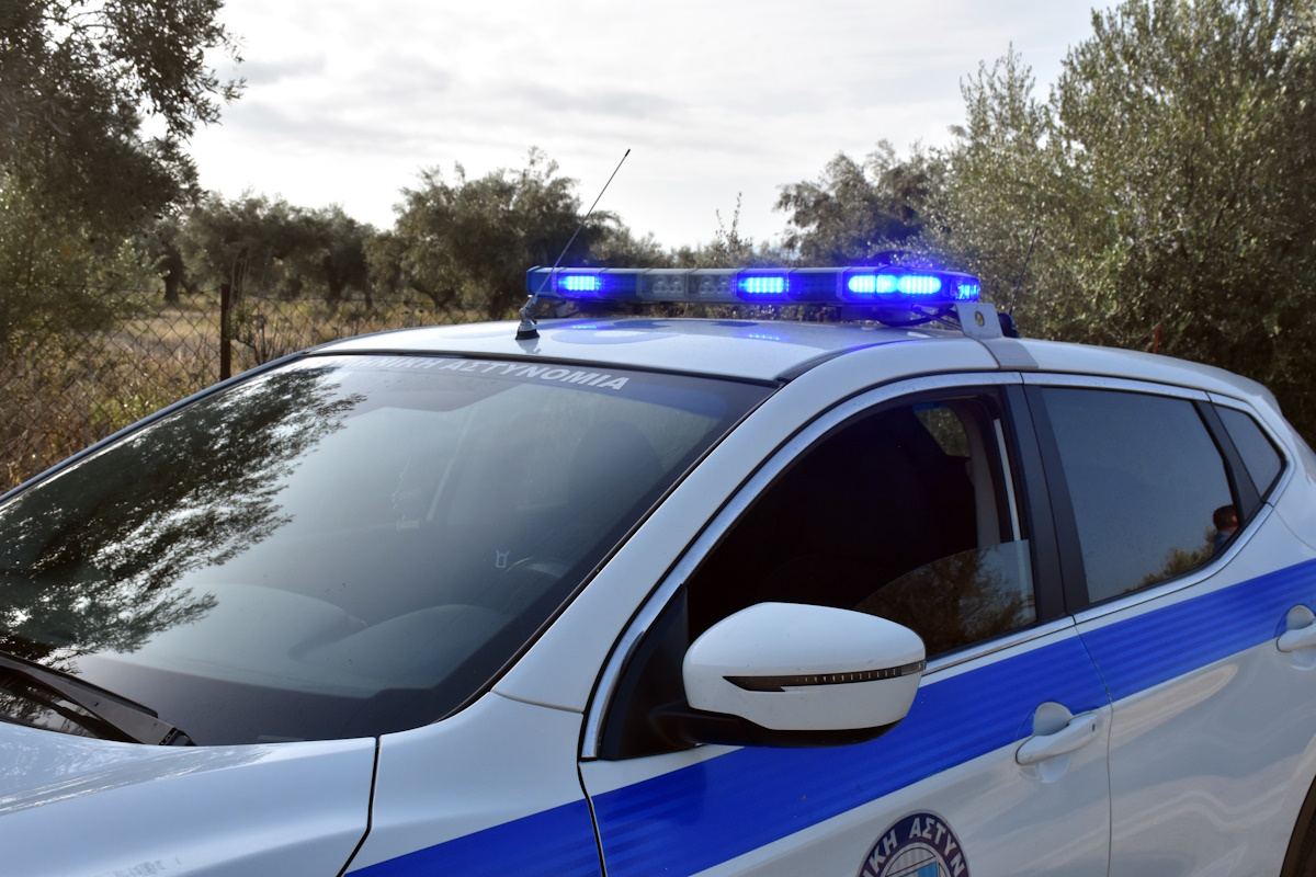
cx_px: 658
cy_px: 438
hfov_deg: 43.6
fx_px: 1645
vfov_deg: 29.9
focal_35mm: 45
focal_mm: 30
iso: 800
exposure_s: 1/640
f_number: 13
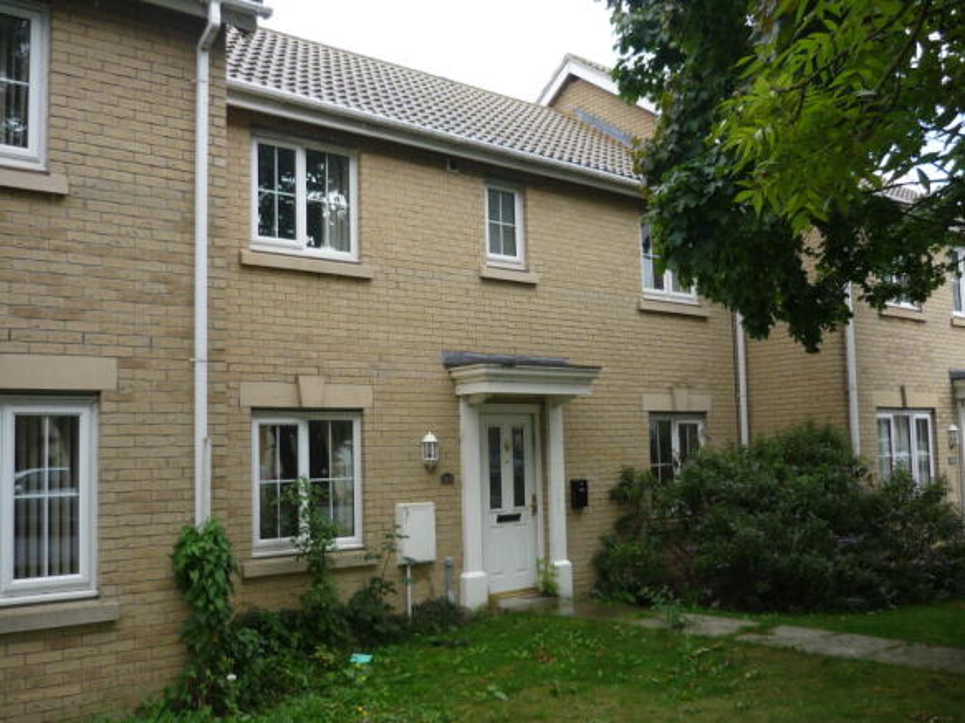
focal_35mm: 33
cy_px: 362
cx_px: 482
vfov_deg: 42.9
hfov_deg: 55.4
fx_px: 920
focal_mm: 5.5
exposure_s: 1/320
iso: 100
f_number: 2.8
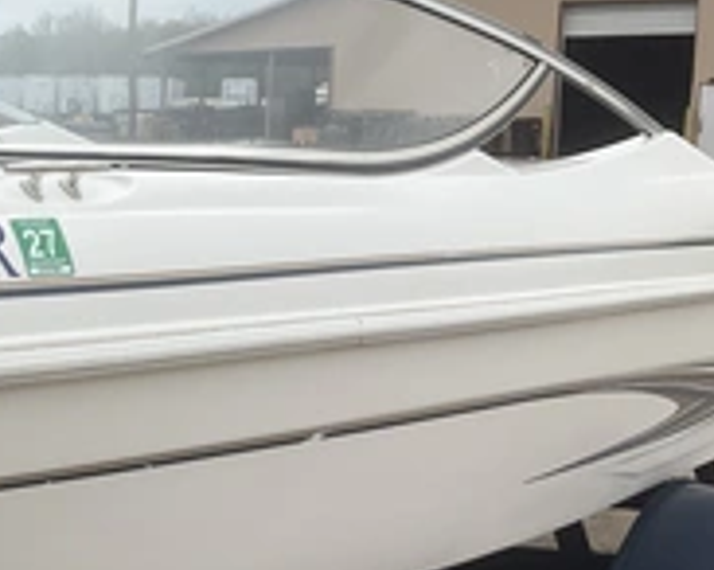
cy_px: 293
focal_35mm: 62
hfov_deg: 29.2
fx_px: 1309
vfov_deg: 24.6
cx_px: 66
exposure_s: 1/2141
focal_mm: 3
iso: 25
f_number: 1.8
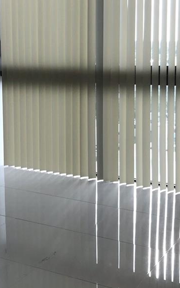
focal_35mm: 61
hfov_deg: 21.2
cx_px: 50
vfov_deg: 33.4
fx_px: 479
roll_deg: +0.6
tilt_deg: -7.8
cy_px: 122
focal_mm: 3.99
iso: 25
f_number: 1.8
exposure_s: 1/120
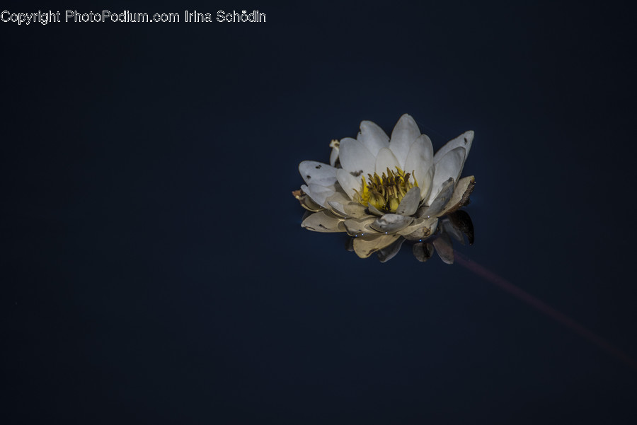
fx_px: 10621
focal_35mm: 600
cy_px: 212
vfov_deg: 2.3
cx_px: 318
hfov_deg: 3.4
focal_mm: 600
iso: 640
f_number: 6.3
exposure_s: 1/2000
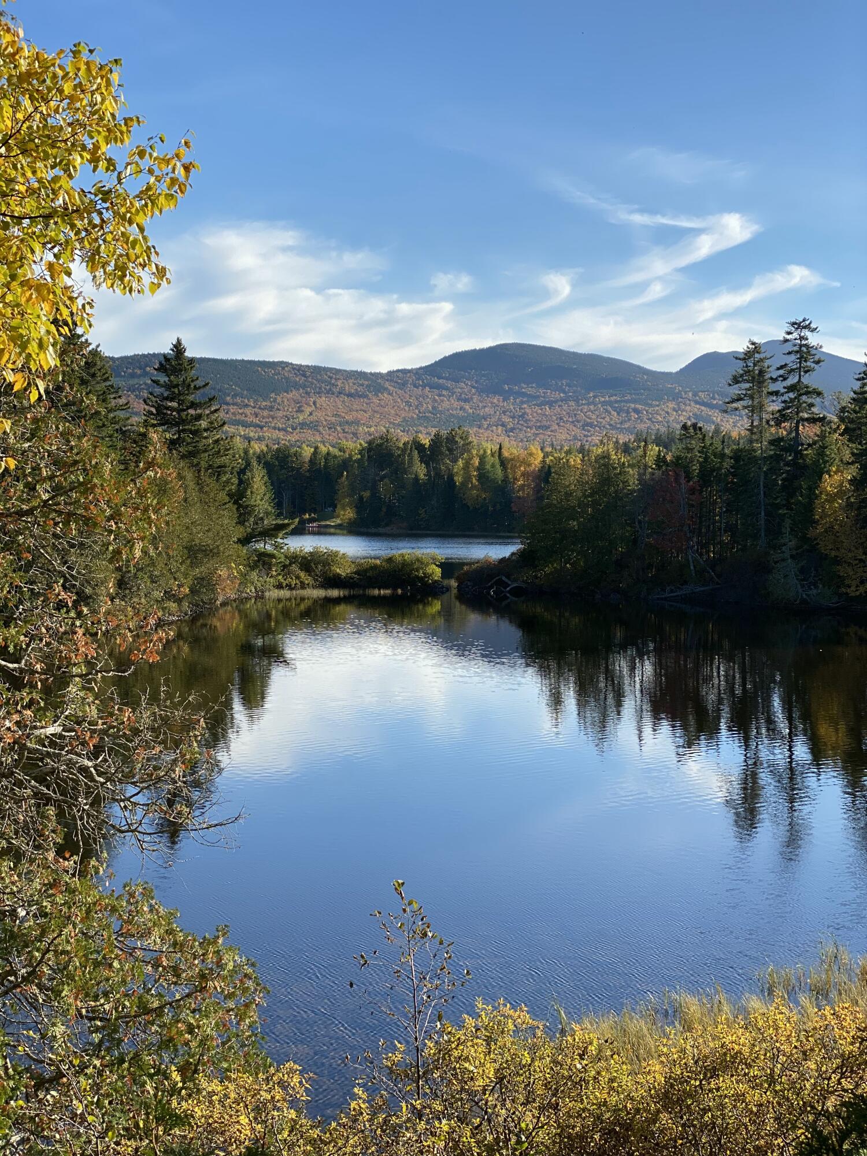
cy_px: 578
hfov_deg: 28.0
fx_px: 1737
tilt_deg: -2.6
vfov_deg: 36.8
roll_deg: -1.3
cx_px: 434
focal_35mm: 52
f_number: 2
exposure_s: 1/1170
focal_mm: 6
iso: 20
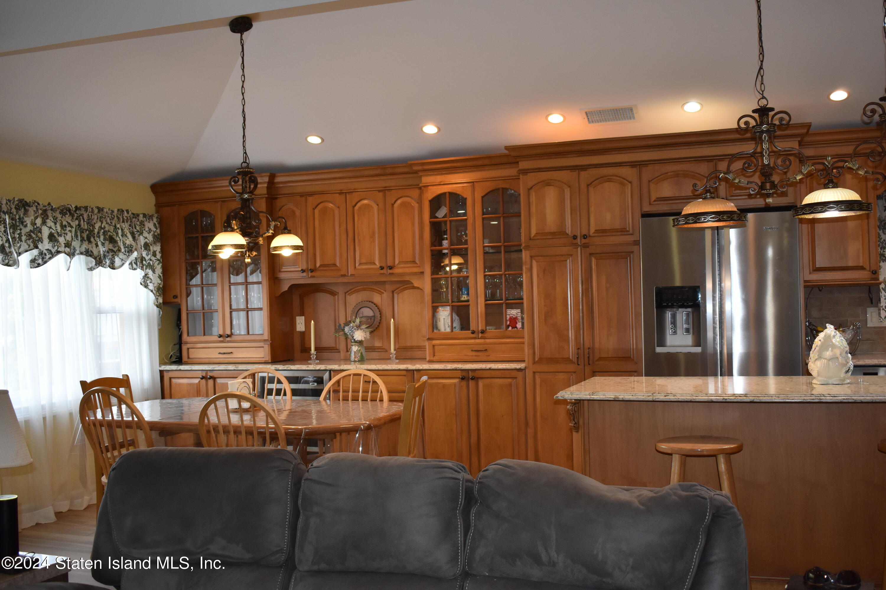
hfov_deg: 53.1
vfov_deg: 36.9
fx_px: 886
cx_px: 443
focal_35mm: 36
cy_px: 295
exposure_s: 1/200
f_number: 4
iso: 800
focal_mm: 24
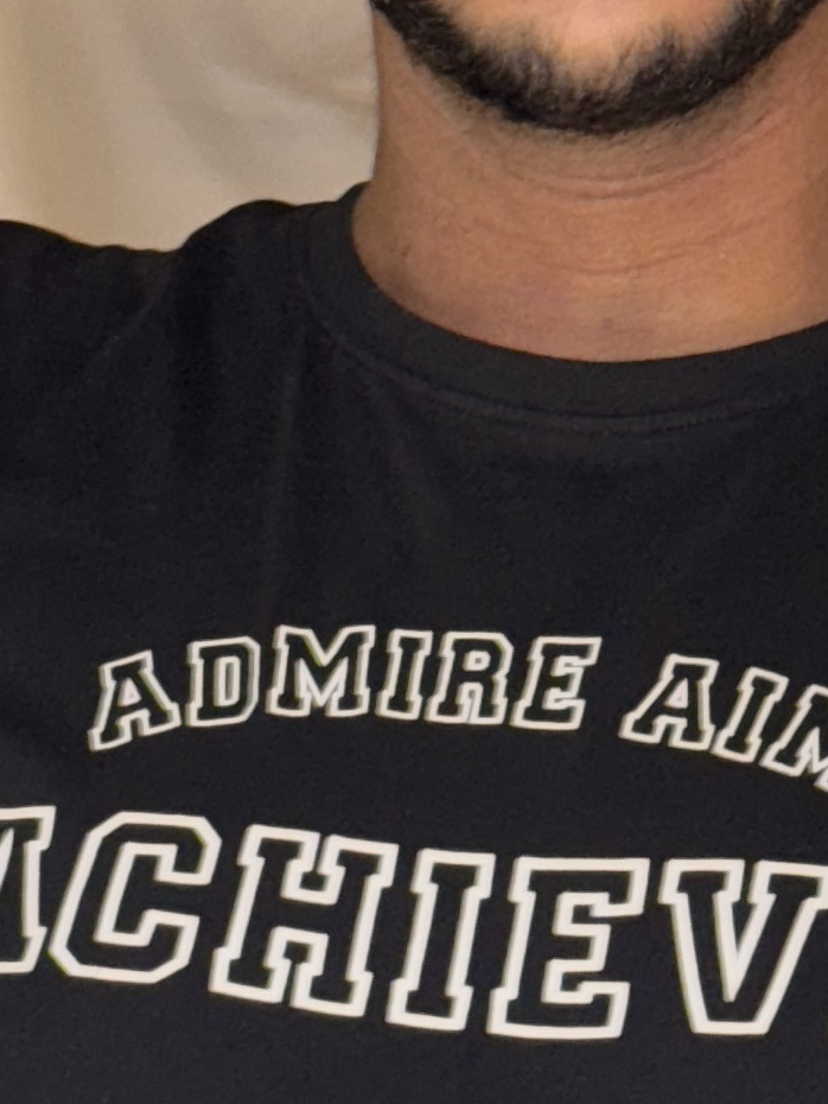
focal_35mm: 208
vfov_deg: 9.5
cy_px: 221
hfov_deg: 7.1
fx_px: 6631
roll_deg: -0.3
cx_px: 489
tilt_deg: -2.2
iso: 125
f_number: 1.78
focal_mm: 6.76
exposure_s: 1/4
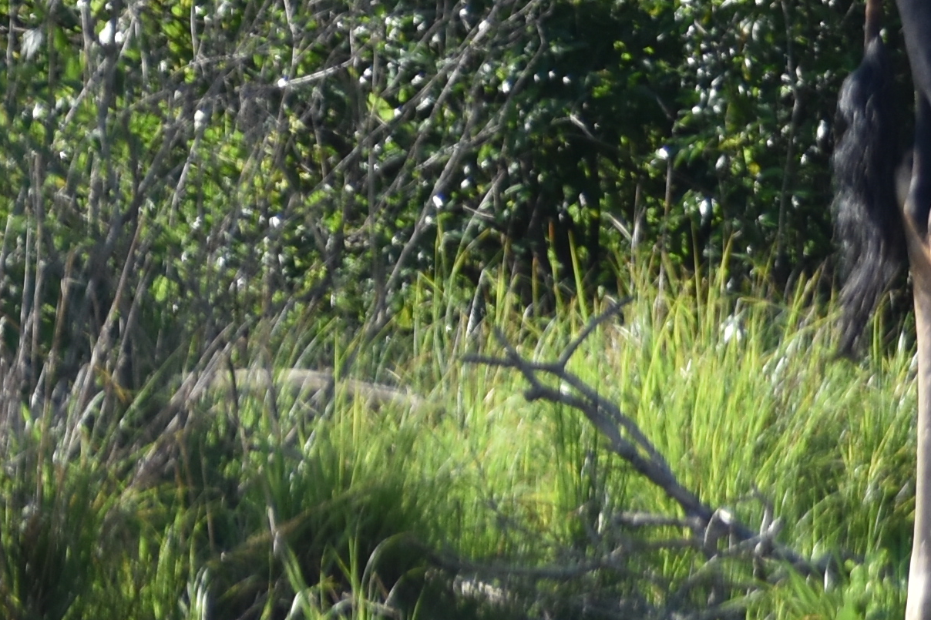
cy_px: -650
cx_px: 1416
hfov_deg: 1.7
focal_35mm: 1229
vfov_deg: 1.1
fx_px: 31789
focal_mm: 165
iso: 200
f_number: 6.3
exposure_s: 1/640
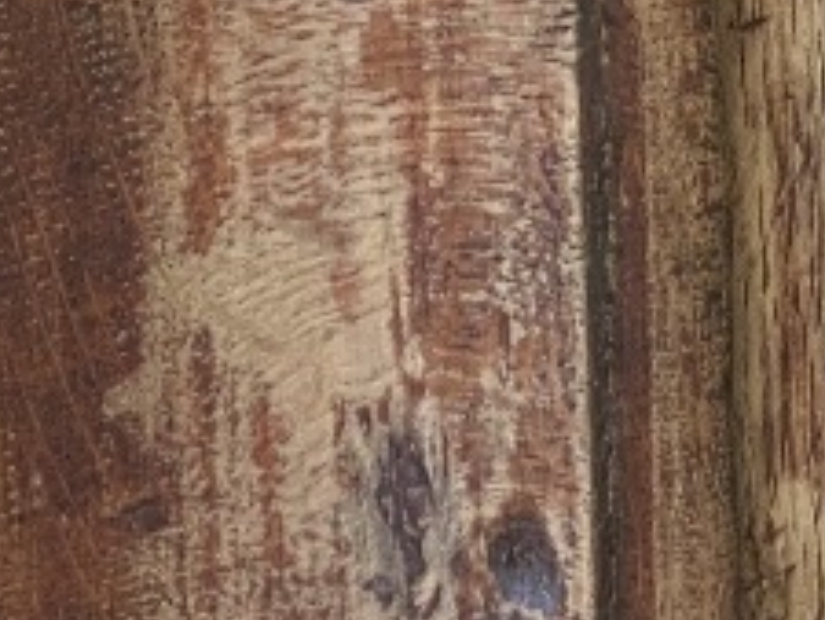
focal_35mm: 277
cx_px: 1184
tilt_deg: -7.9
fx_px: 6605
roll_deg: -0.8
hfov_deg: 7.1
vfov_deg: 5.4
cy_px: 114
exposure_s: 1/122
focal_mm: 6
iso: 50
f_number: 2
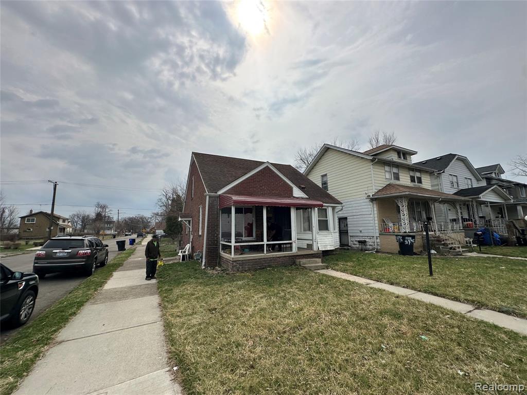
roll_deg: +0.3
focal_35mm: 14
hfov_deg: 102.1
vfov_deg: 85.7
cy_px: 198
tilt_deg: +8.9
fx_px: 213
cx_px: 264
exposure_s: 1/5051
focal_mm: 2.22
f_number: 2.2
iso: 50
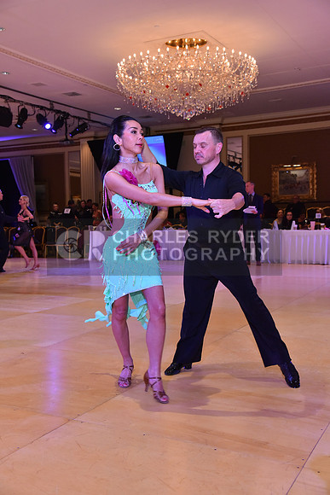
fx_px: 522
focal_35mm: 38
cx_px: 165
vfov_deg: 50.7
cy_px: 248
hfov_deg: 35.1
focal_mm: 38
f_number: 5
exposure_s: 1/250
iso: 1600
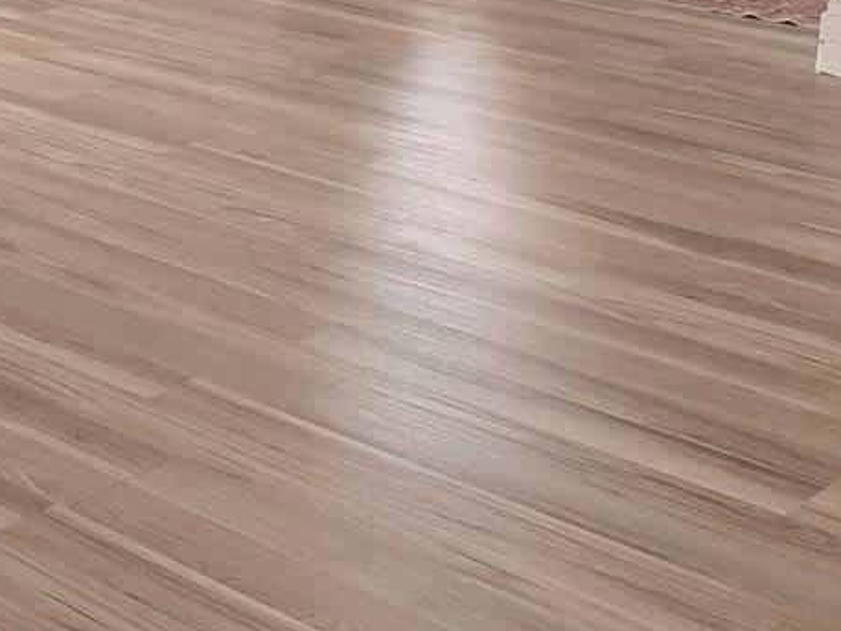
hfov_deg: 19.8
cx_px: -466
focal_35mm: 84
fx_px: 2041
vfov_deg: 16.1
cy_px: -307
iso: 200
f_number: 1.78
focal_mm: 6.76
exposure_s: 1/153
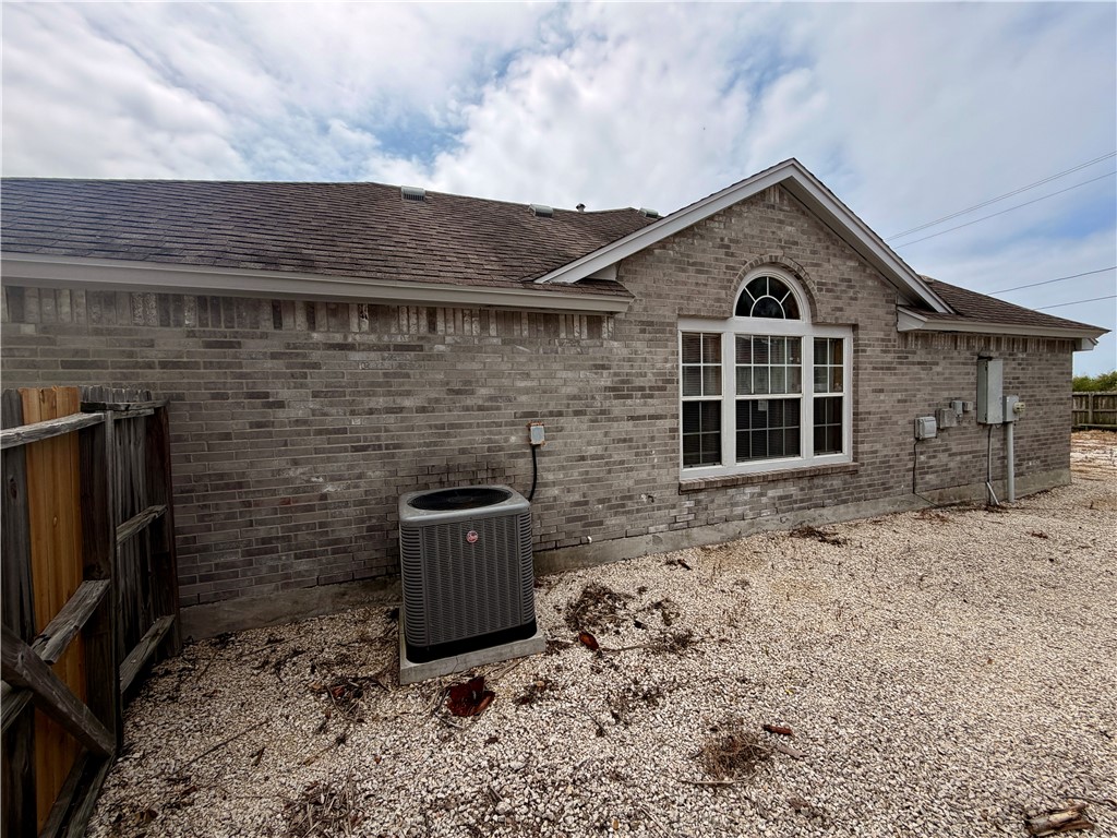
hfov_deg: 102.1
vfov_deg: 85.7
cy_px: 419
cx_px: 558
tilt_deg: -2.3
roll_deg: +2.5
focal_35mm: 14
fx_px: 452
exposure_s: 1/955
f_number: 2.2
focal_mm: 2.22
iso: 20
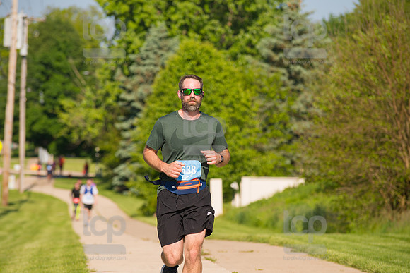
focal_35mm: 200
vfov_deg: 6.9
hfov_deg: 10.3
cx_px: 205
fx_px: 2278
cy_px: 136
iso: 400
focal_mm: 200
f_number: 5.6
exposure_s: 1/2000
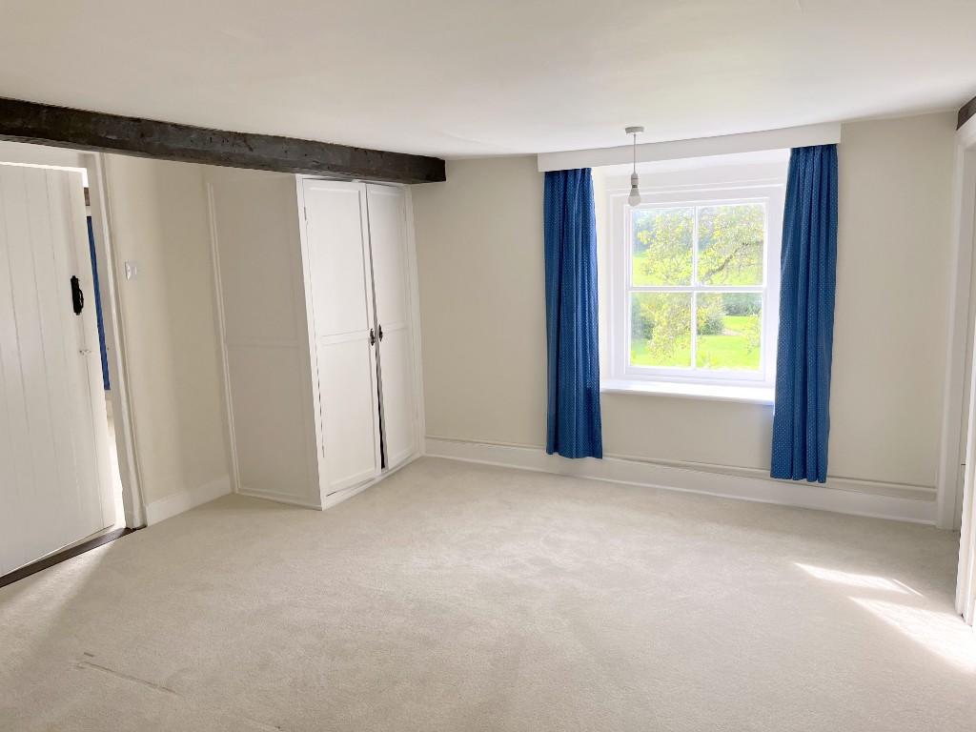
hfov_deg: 67.3
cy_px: 366
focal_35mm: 26
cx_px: 488
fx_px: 733
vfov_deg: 53.1
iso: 50
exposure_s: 1/222
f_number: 1.6
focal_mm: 5.1
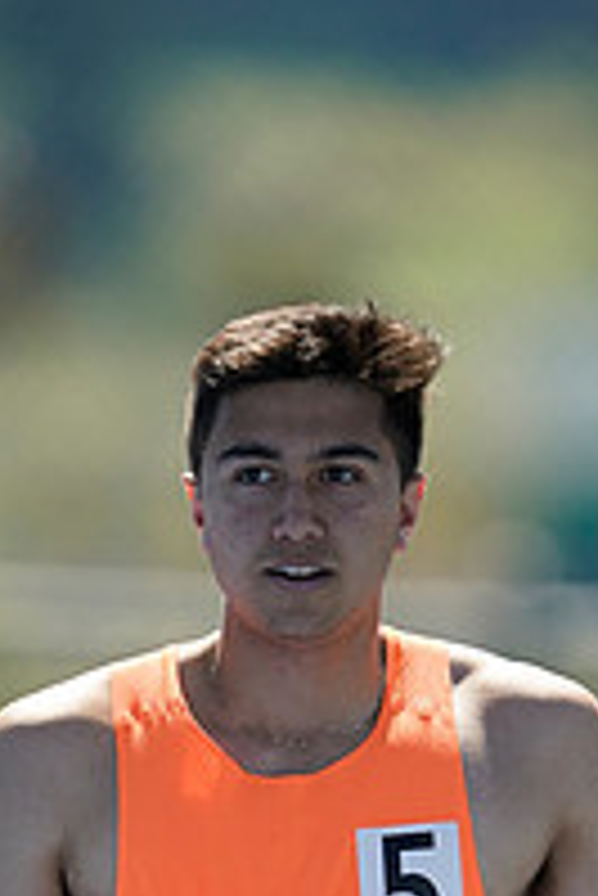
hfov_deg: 1.0
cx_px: 297
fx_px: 33726
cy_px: 1009
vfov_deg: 1.5
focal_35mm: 1356
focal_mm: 600
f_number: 4
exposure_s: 1/2000
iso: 400
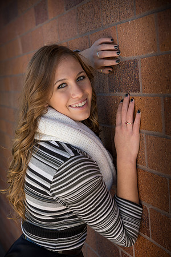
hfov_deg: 24.6
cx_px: 86
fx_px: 392
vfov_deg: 36.2
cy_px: 128
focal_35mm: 55
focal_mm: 55
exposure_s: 1/200
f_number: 4
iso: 100
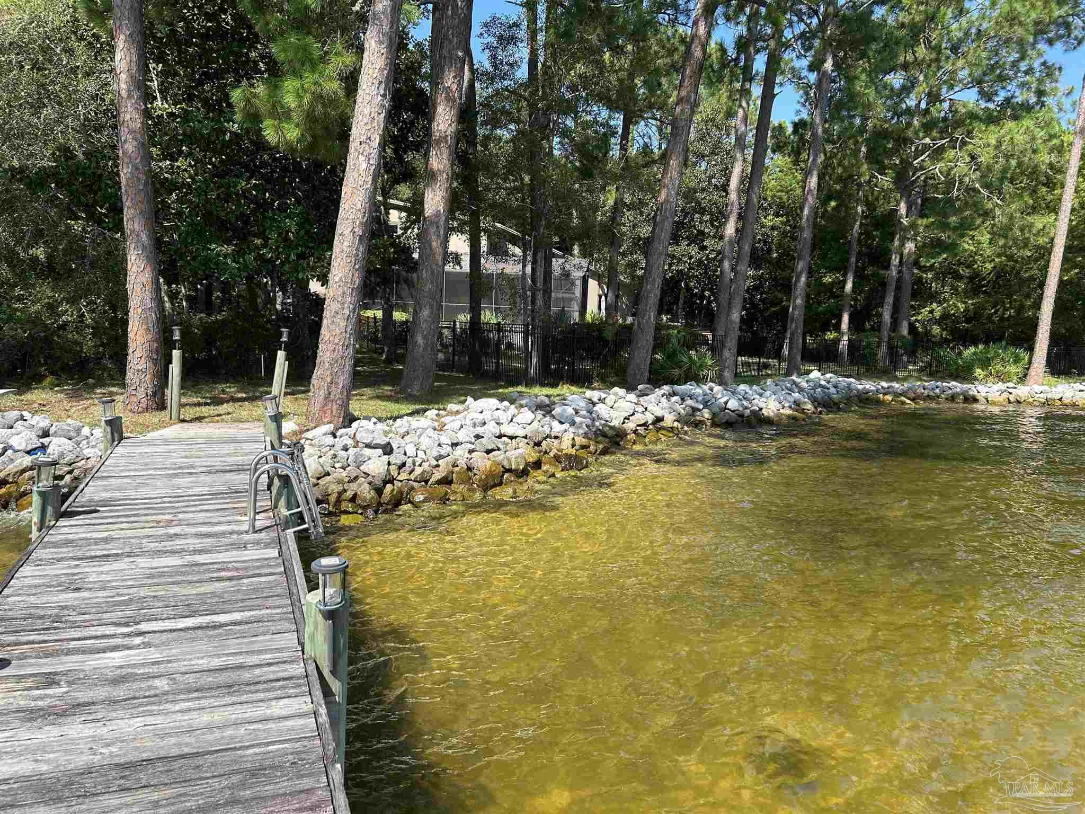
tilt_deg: -6.7
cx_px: 542
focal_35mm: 26
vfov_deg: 53.1
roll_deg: -2.3
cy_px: 407
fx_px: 815
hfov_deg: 67.3
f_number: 1.5
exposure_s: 1/1575
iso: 50
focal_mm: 5.7
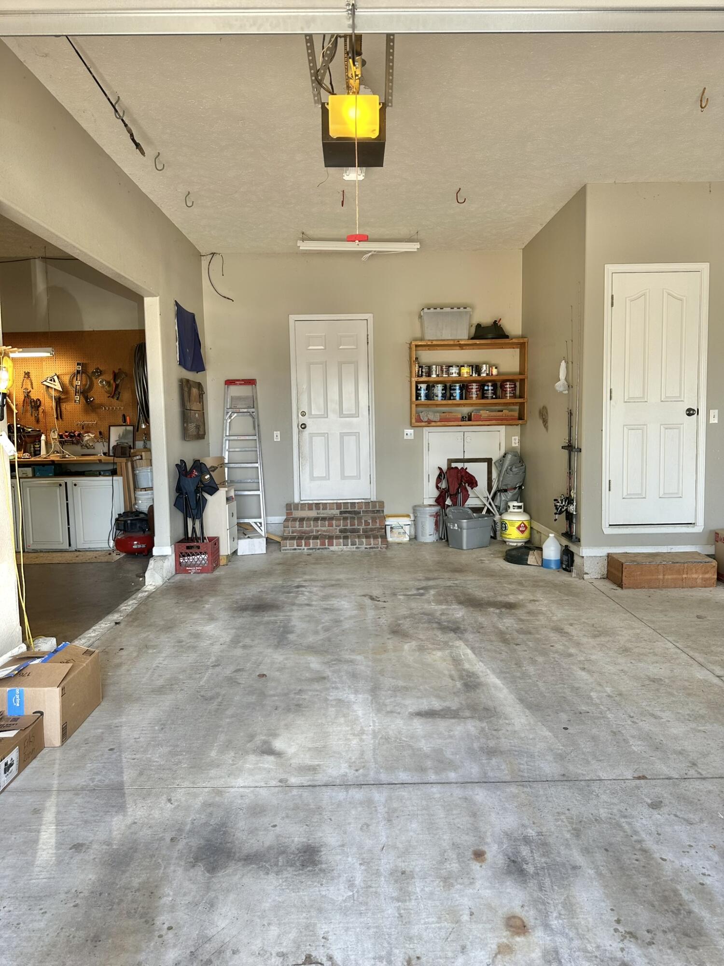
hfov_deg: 56.8
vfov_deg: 71.6
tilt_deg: -3.4
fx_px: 669
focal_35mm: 24
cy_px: 483
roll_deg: +0.0
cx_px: 362
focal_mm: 6.86
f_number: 1.78
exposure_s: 1/121
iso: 80
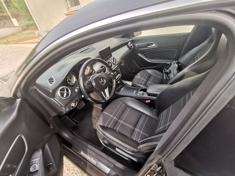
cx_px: 118
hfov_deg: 94.5
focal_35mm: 16
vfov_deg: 78.1
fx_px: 109
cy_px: 88
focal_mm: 2.35
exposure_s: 1/115
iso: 50
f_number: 2.2
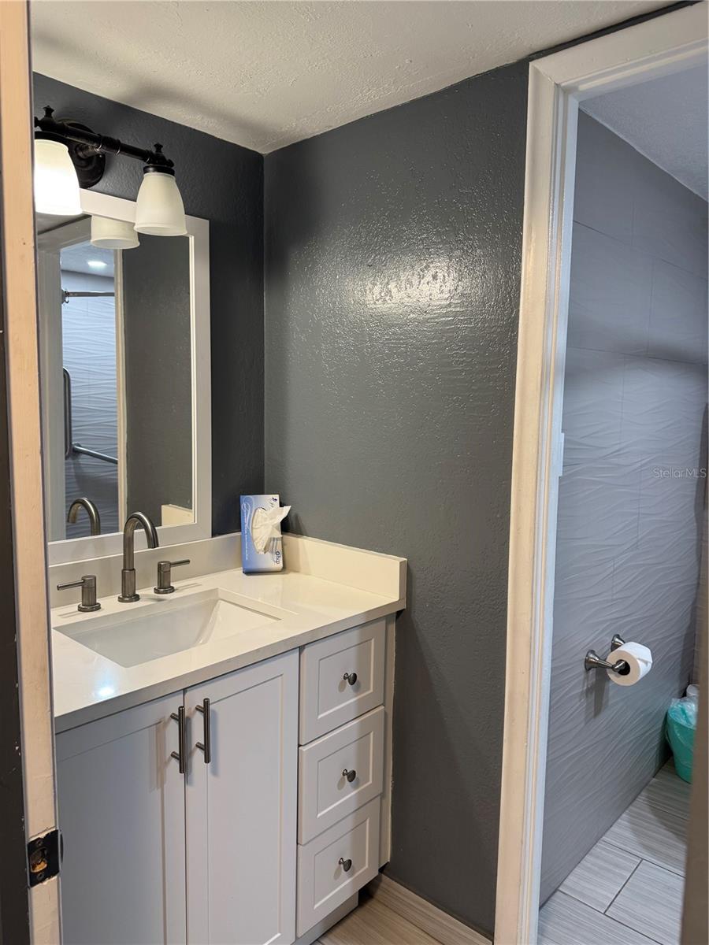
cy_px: 472
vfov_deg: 71.6
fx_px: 655
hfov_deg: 56.8
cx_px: 354
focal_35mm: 24
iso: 125
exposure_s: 1/60
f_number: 1.78
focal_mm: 6.76
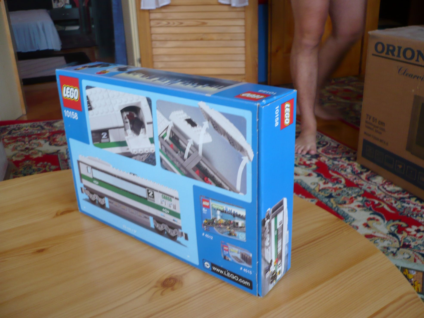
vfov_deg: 40.7
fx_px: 429
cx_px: 212
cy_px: 159
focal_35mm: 35
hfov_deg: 52.6
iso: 100
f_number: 2.8
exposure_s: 1/20
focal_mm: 5.8
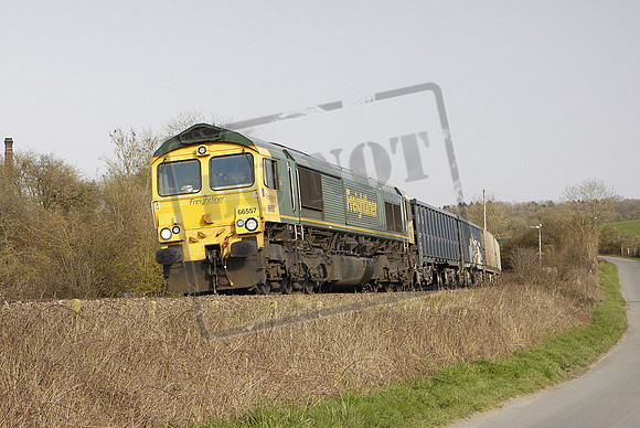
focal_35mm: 84
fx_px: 1495
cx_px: 320
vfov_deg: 16.3
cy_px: 214
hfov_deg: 24.2
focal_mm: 56
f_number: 5
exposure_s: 1/4000
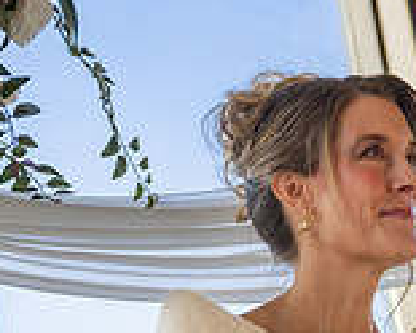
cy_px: 268
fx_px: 1527
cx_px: 344
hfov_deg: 15.4
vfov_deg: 12.4
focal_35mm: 124
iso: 100
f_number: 2.8
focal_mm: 34
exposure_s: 1/160
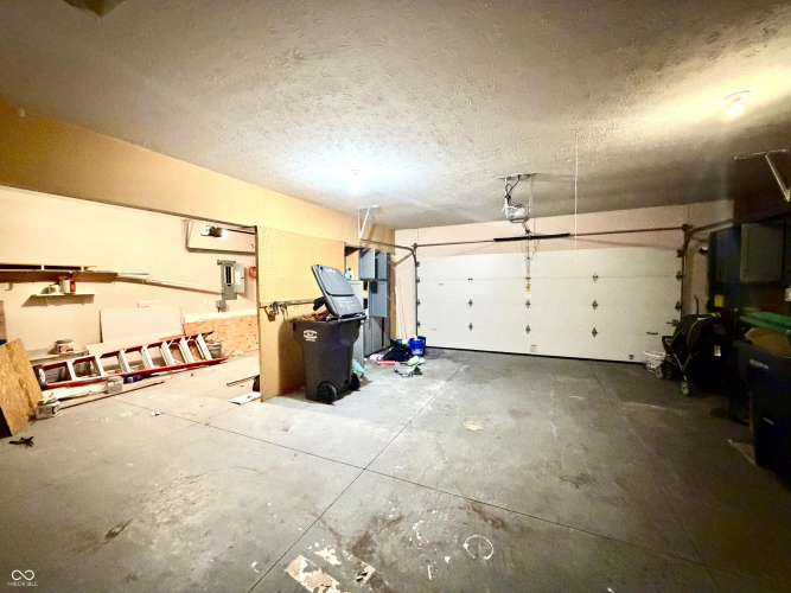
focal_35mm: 14
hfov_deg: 102.1
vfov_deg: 85.7
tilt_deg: -3.3
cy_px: 296
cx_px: 396
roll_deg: +1.2
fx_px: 320
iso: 1250
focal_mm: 2.22
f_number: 2.2
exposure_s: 1/40
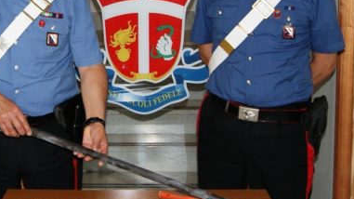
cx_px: 105
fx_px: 713
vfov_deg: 15.8
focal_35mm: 76
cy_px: 48
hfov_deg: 27.6
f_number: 5.6
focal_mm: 24
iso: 400
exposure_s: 1/60
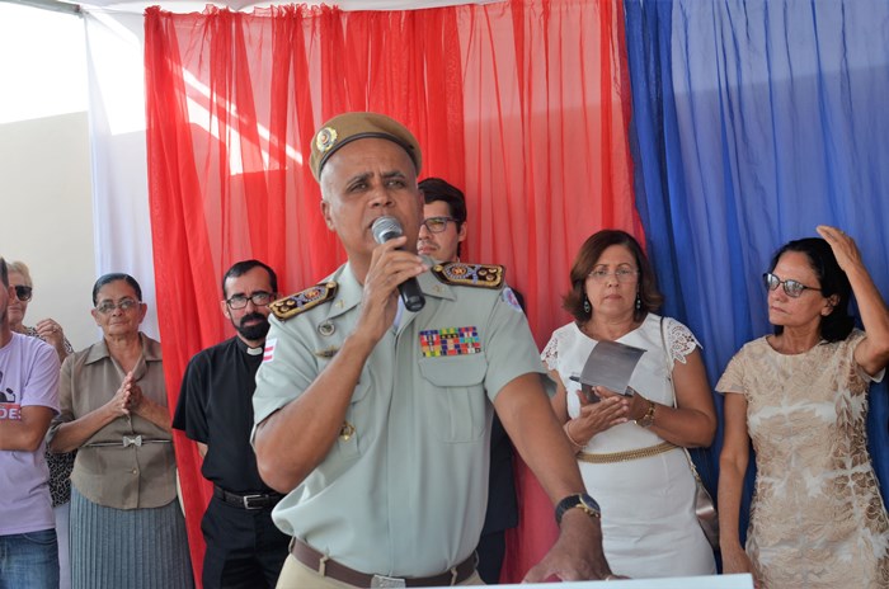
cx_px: 444
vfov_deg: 25.7
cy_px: 294
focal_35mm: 52
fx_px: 1294
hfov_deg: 37.9
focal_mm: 35
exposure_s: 1/200
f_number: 7.1
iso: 200
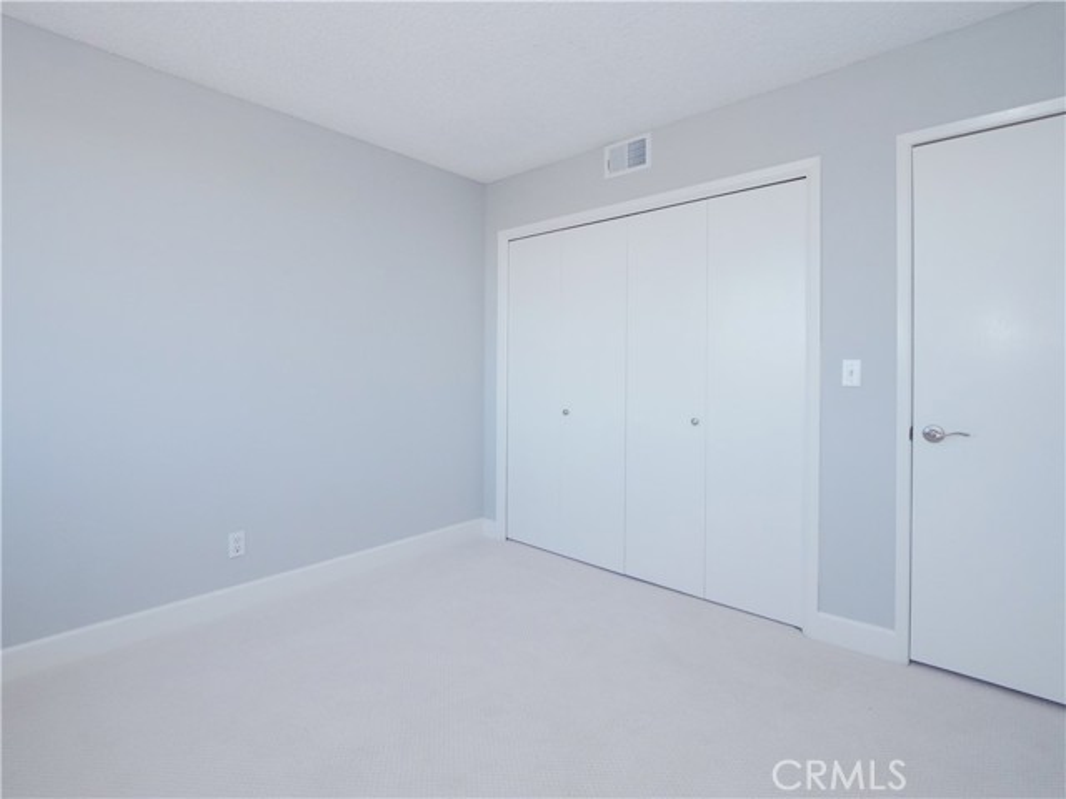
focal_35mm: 16
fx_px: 493
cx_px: 533
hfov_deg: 94.5
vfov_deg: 78.1
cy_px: 400
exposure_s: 1/160
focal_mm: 8
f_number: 8
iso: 1000
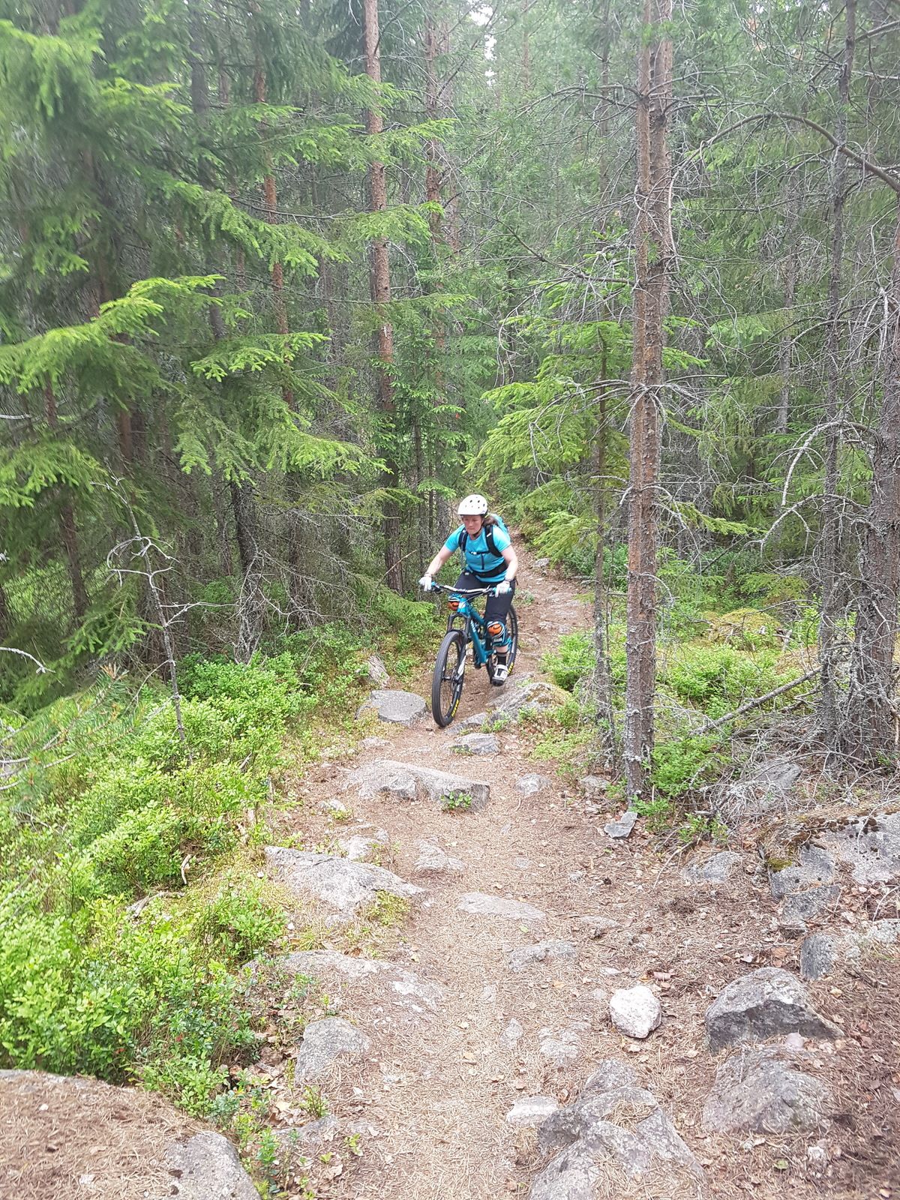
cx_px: 450
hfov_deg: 53.1
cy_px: 600
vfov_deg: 67.3
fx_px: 901
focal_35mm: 26
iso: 64
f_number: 1.7
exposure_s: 1/100
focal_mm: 4.2
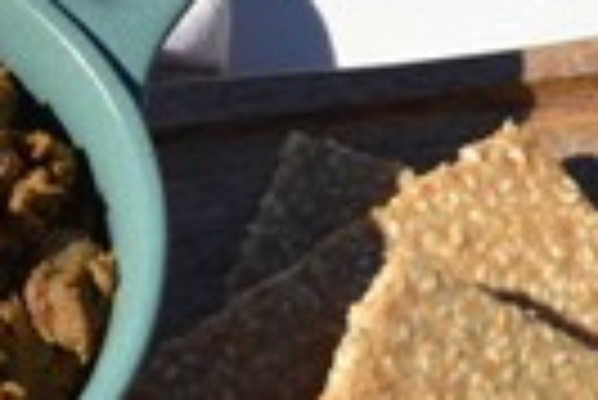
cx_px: -9
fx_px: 3110
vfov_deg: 7.2
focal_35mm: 187
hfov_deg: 10.9
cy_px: 613
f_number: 8
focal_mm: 26
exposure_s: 1/250
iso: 100
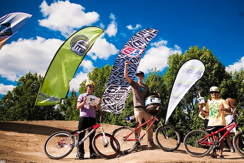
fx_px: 251
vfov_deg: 36.0
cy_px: 91
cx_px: 150
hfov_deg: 51.4
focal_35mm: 37
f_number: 6.3
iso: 160
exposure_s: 1/500
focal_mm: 20
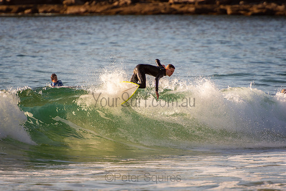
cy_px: 96
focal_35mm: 600
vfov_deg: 2.3
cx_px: 143
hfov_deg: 3.4
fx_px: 4768
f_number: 5.6
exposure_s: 1/1250
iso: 400
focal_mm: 400
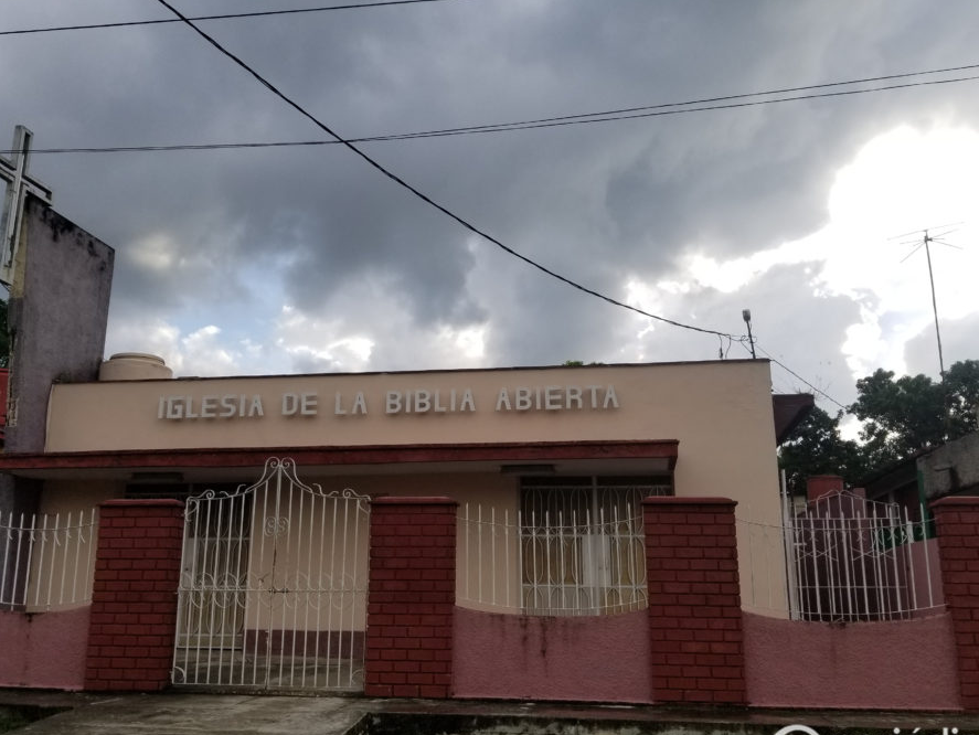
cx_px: 485
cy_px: 420
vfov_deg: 46.7
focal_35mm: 30
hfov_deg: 59.9
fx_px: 849
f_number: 1.7
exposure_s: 1/2792
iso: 50
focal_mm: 4.25
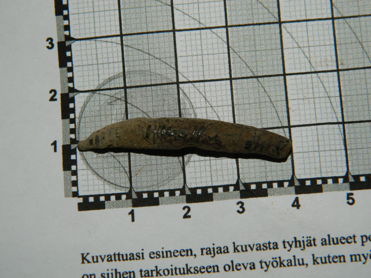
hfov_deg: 23.3
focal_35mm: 84
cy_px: 139
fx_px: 900
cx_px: 186
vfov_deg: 17.6
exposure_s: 1/50
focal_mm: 15.1
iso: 200
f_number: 11.9
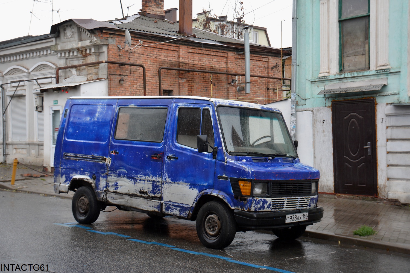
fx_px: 546
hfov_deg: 41.1
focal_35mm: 48
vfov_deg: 28.1
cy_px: 136
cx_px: 205
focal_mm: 32
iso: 400
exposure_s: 1/100
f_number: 5
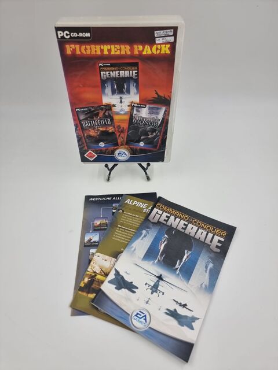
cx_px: 139
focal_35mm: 24
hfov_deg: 56.8
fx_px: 257
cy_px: 185
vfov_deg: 71.6
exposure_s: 1/112
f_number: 1.8
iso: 50
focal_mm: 6.7
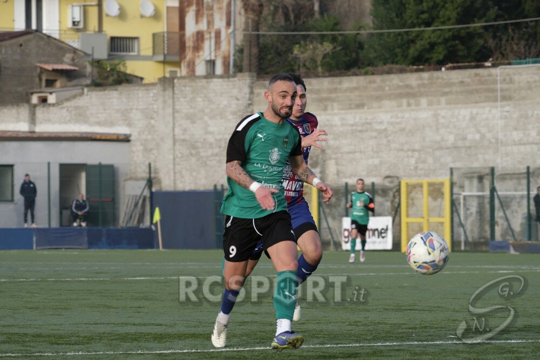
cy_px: 180
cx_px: 270
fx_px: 3330
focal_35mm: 222
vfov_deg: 6.2
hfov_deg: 9.3
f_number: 5.6
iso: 1250
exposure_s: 1/1000
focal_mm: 147.9
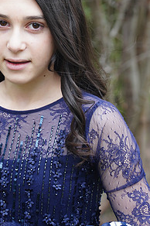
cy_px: 72
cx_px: 36
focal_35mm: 162
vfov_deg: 12.7
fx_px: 1015
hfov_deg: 8.4
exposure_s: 1/100
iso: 500
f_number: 5.6
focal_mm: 105
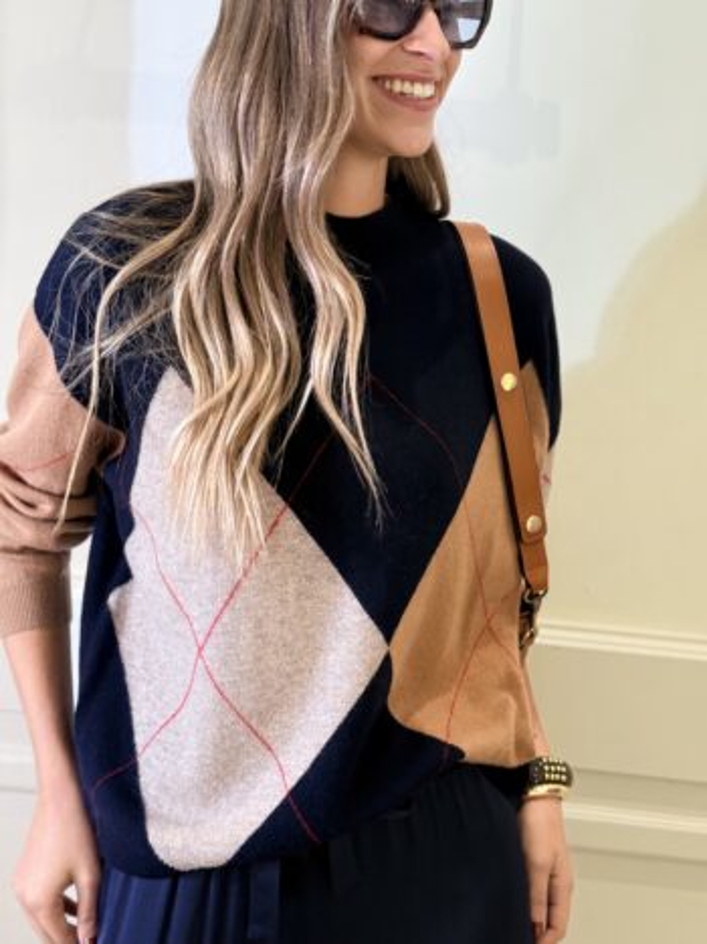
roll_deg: -4.3
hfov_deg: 30.3
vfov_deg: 39.7
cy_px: 472
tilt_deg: -9.4
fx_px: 1308
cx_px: 354
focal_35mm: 48
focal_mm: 6.76
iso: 125
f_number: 1.78
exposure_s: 1/100
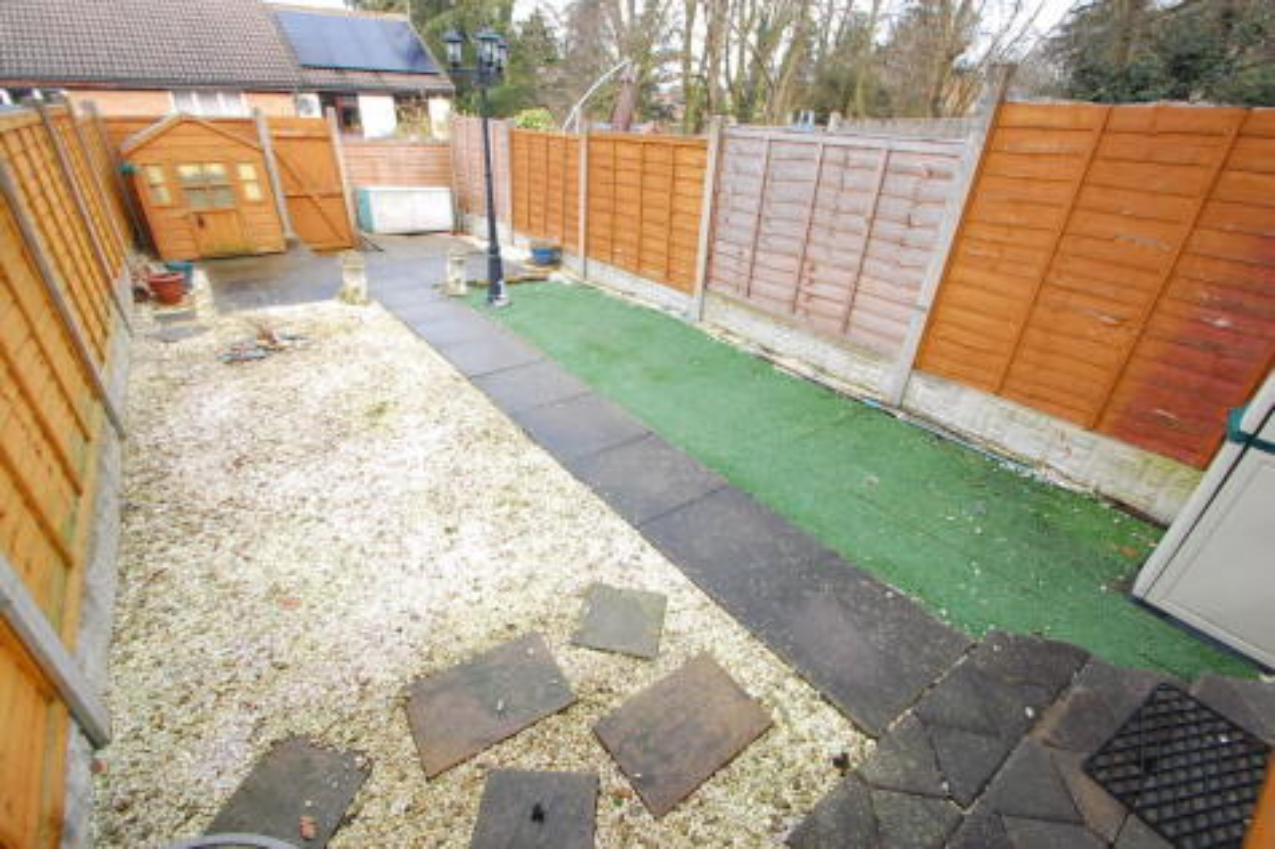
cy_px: 424
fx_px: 531
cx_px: 638
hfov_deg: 100.4
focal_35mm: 15
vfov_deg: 77.3
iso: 1600
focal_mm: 10
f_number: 5
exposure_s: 1/500
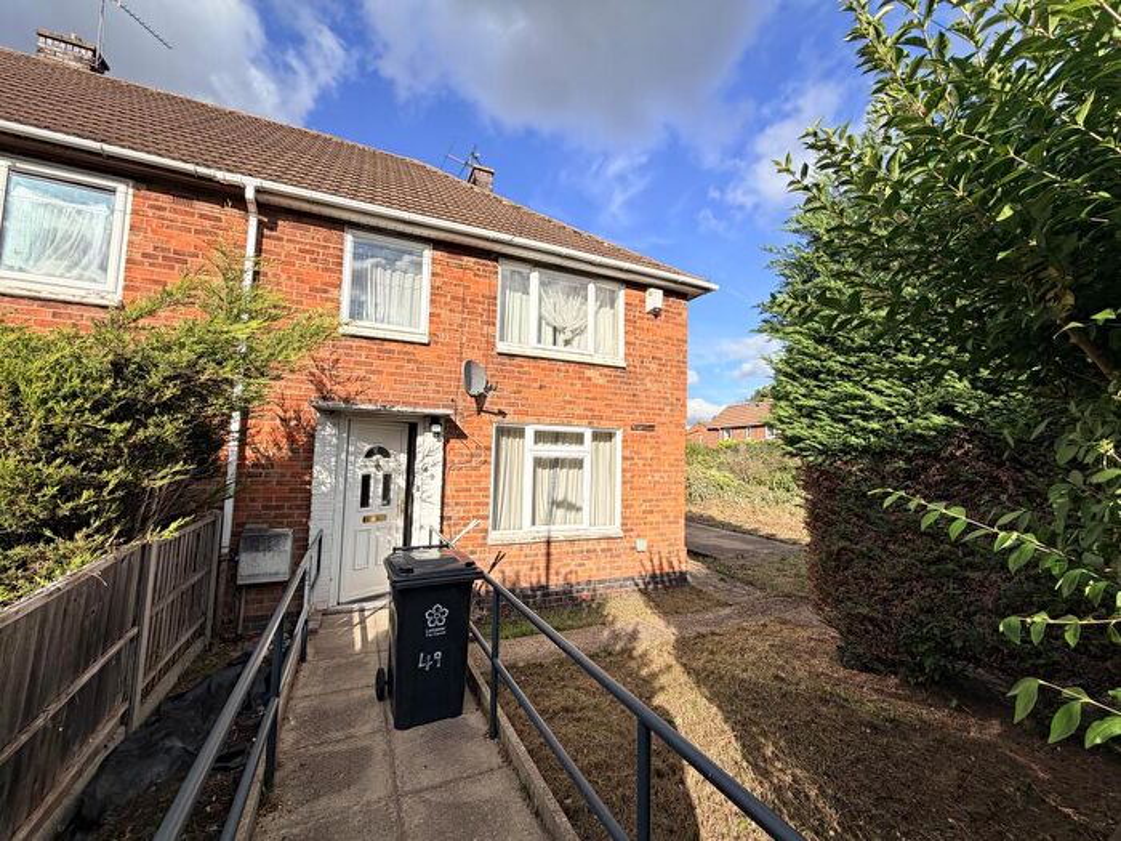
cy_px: 420
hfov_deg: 102.1
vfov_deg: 85.7
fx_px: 453
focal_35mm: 14
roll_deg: -1.7
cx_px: 560
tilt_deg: +4.5
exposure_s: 1/770
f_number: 2.2
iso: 25
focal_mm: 2.22
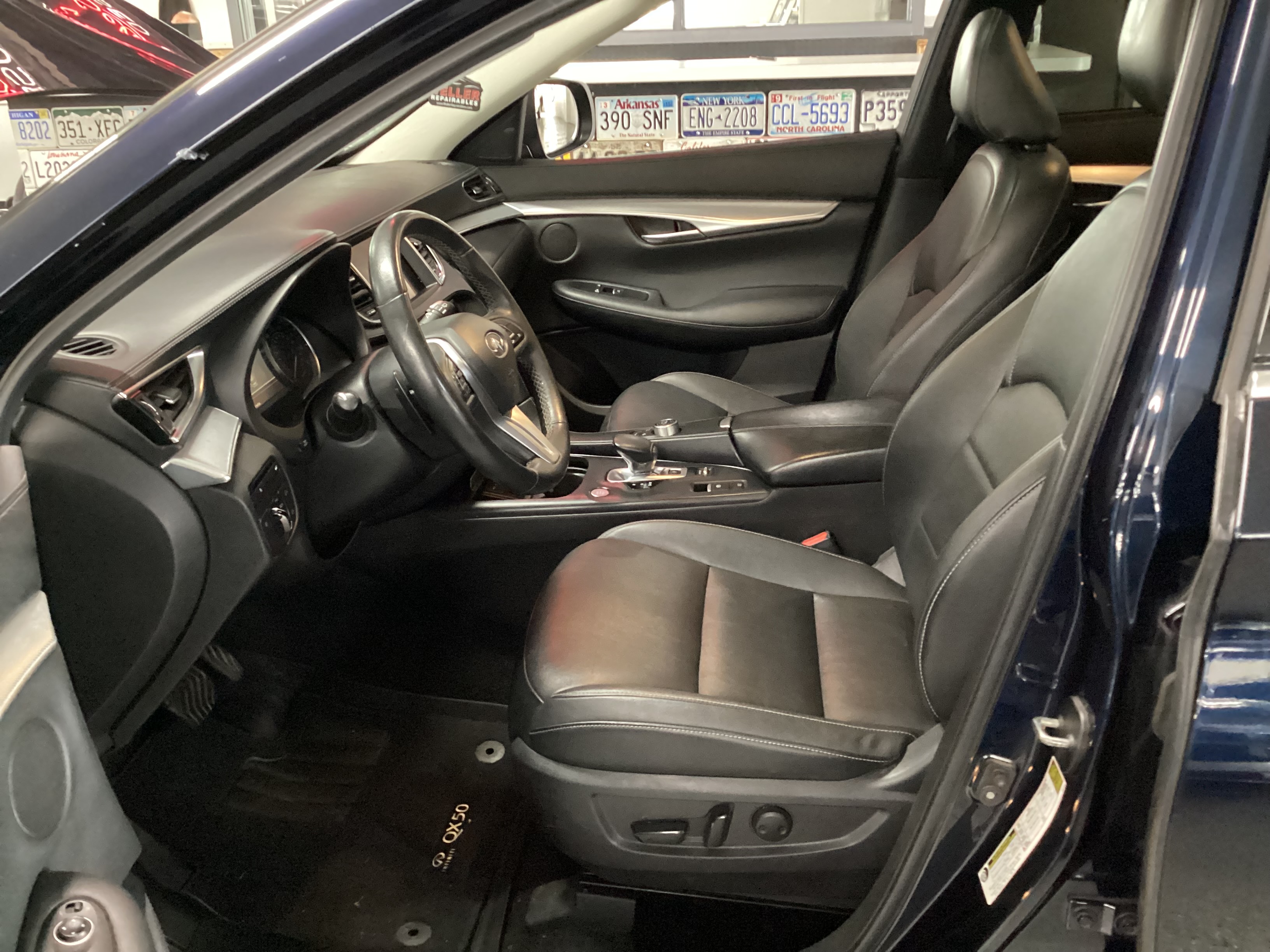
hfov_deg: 58.4
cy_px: 476
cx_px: 635
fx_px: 1137
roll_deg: +2.1
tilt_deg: -24.4
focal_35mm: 31
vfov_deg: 45.4
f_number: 2.4
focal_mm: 3.3
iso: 640
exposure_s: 1/20
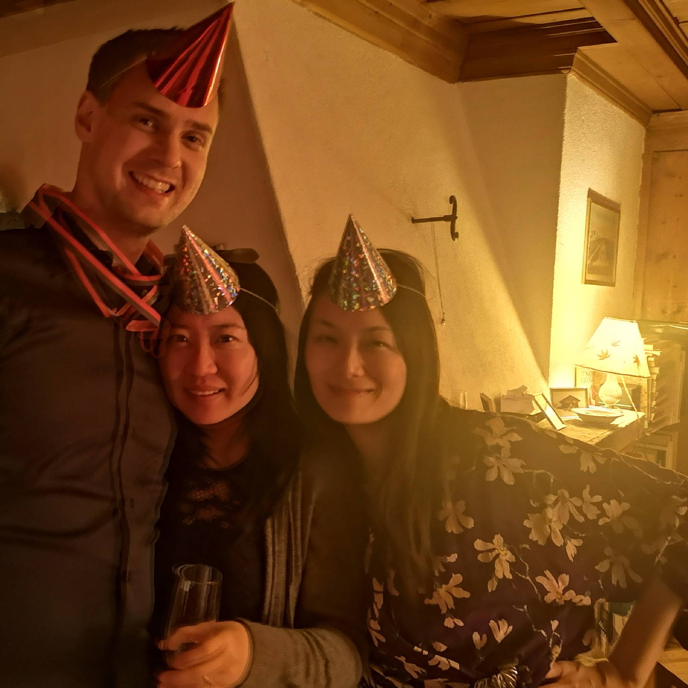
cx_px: 287
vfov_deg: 51.1
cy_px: 343
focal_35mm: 32
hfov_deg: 50.9
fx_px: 720
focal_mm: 3.95
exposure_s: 4
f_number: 1.8
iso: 1000
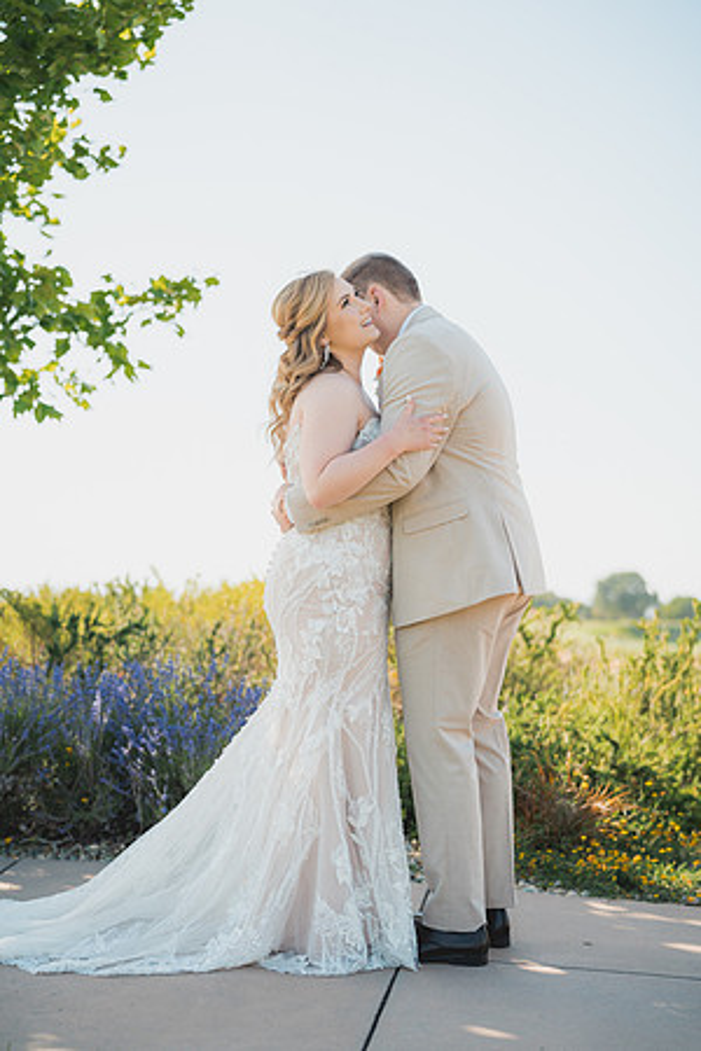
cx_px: 350
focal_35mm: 50
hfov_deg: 27.0
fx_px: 1460
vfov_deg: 39.6
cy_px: 526
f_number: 1.8
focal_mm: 50
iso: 125
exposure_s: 1/2000
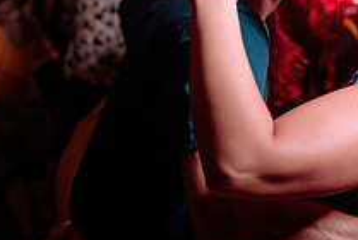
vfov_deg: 13.1
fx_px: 1046
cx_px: 412
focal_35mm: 105
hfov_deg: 18.6
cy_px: 86
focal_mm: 34
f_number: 2.8
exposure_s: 1/60
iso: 1000
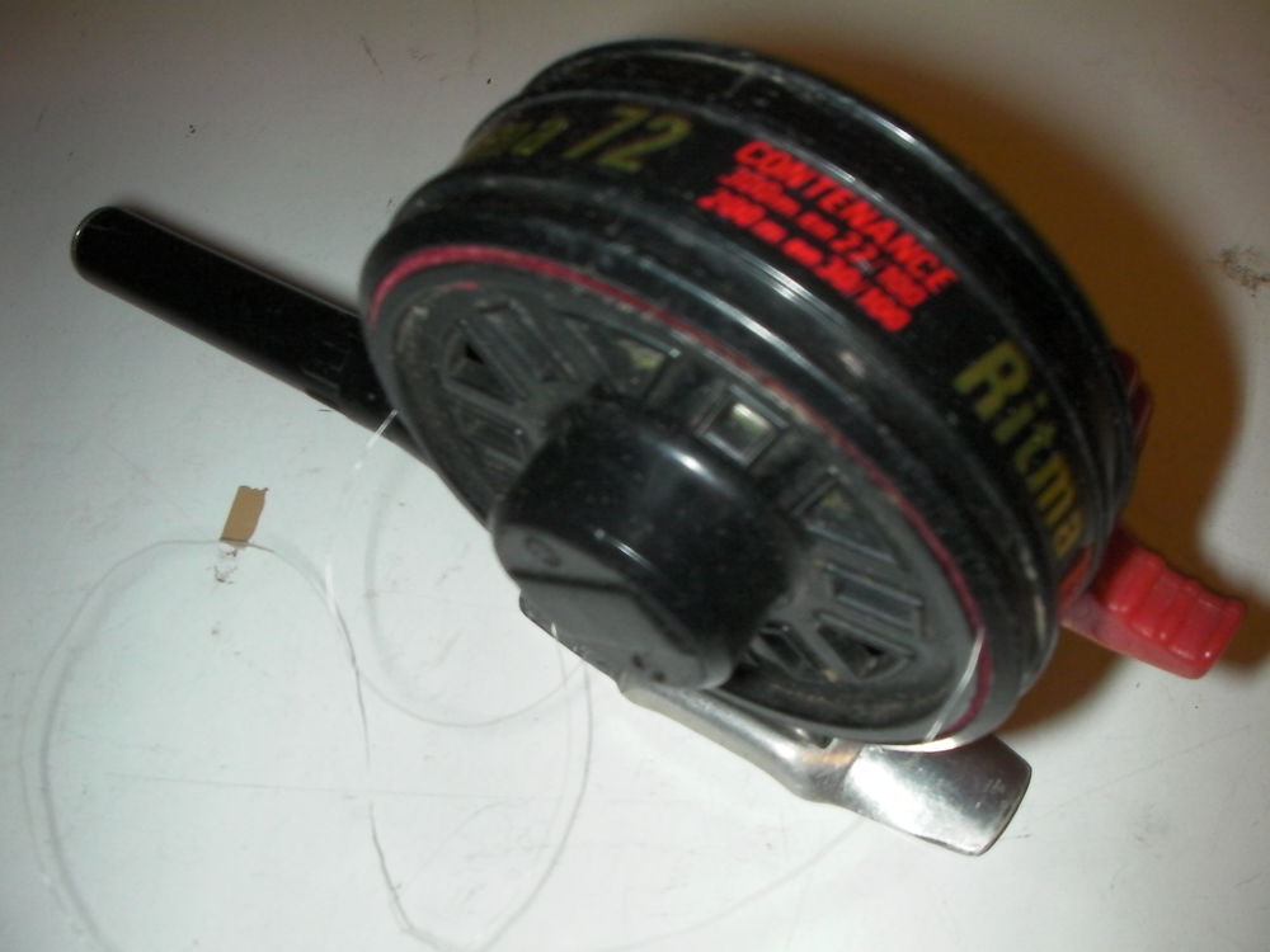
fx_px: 1394
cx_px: 635
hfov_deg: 49.0
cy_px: 476
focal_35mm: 38
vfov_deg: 37.7
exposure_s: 1/30
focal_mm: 6.3
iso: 200
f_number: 5.6
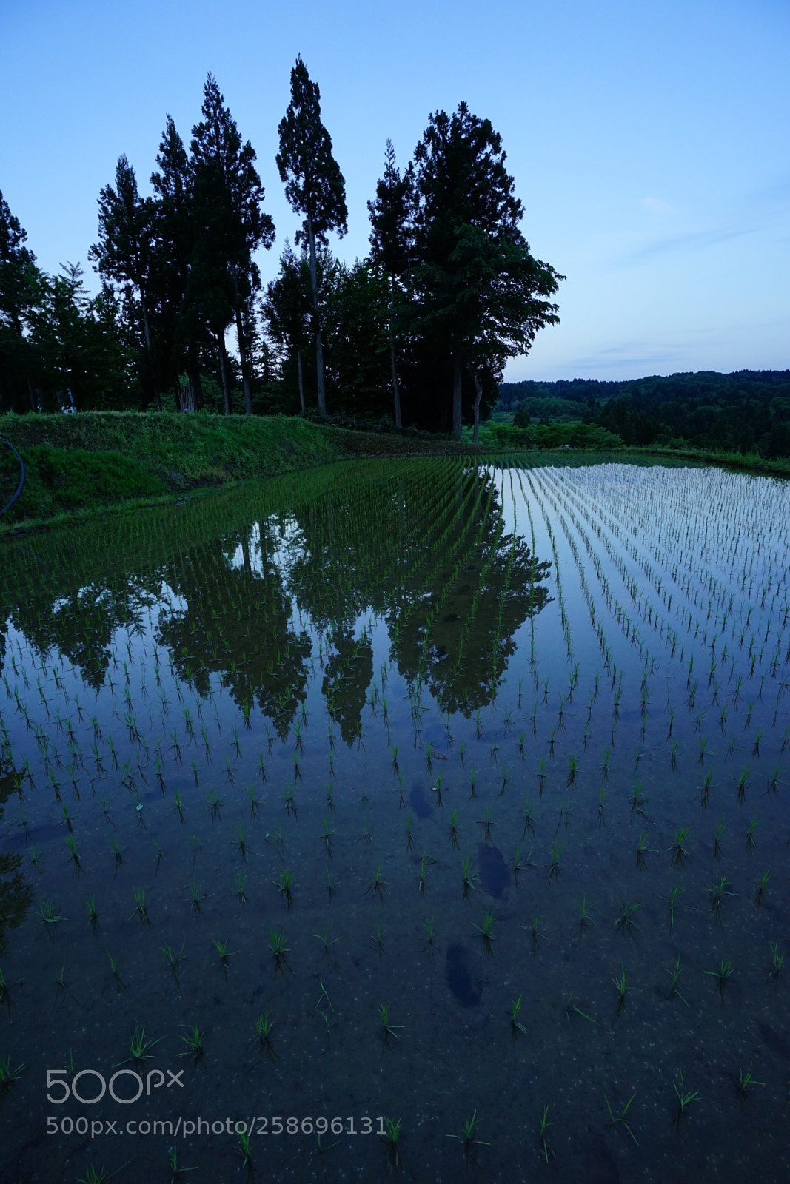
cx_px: 395
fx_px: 527
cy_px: 592
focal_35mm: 16
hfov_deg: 73.8
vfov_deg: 96.7
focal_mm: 16
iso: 500
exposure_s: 1/60
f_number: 6.3
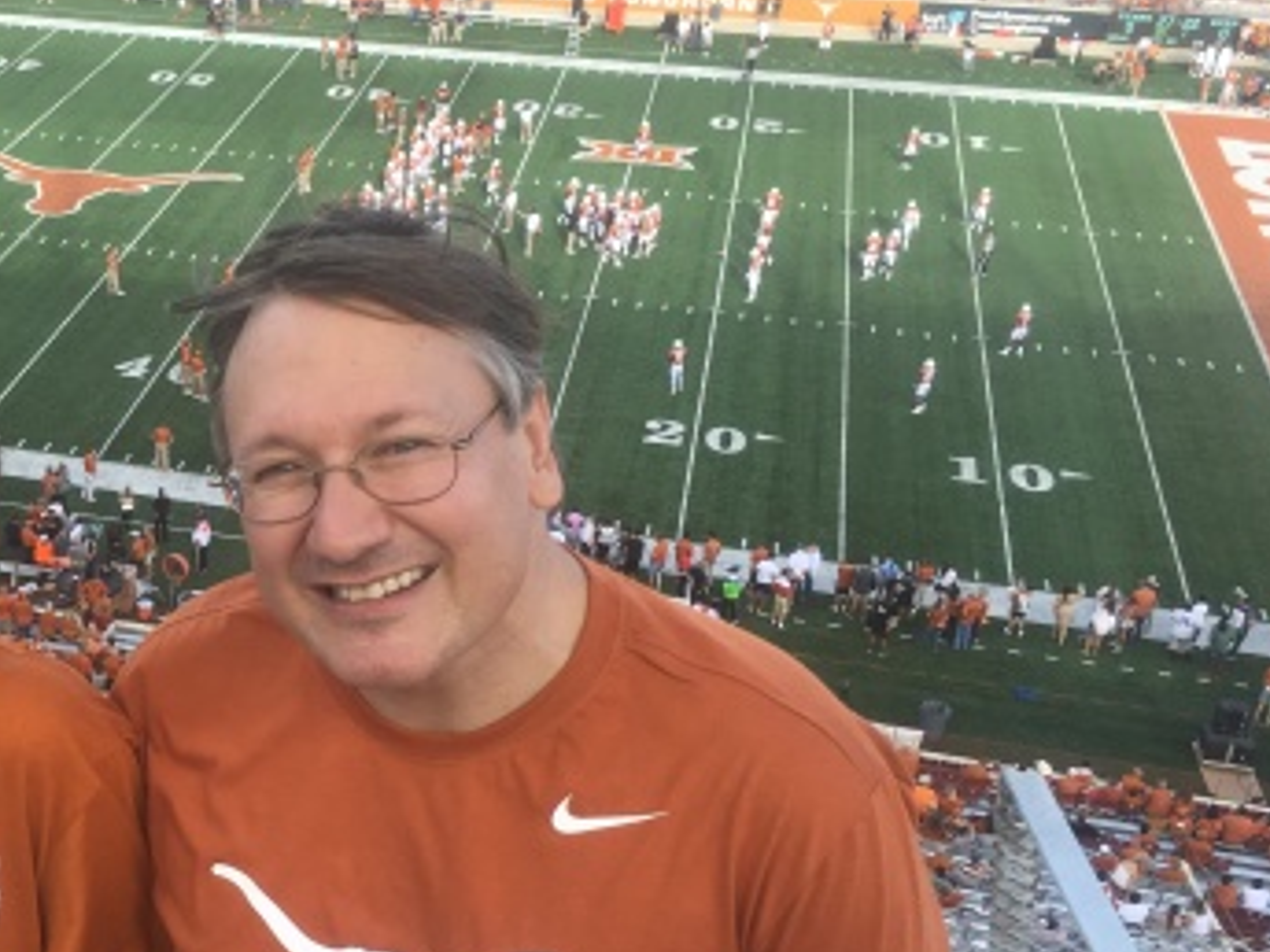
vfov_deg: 27.0
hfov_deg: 33.6
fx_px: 1981
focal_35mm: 54
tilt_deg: -29.7
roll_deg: +1.1
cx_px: 114
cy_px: 531
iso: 25
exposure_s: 1/323
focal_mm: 4.15
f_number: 2.2
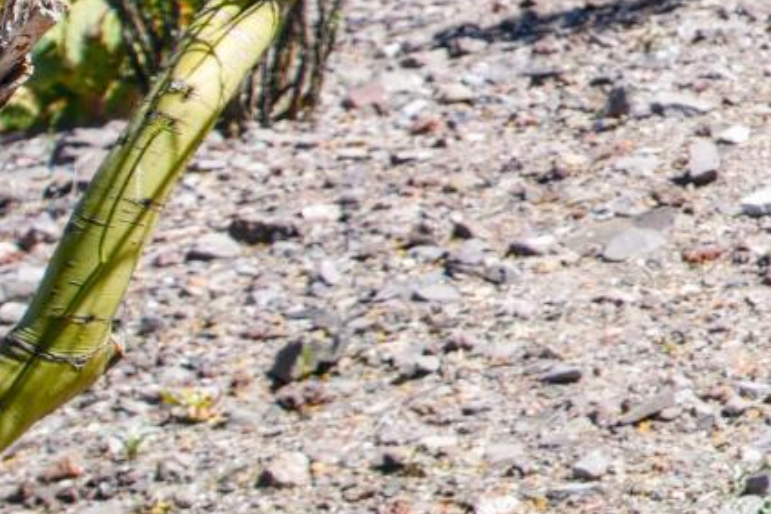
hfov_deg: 9.4
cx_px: 2572
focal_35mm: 149
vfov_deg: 8.6
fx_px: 3191
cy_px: -632
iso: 100
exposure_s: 1/640
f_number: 5
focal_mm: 21
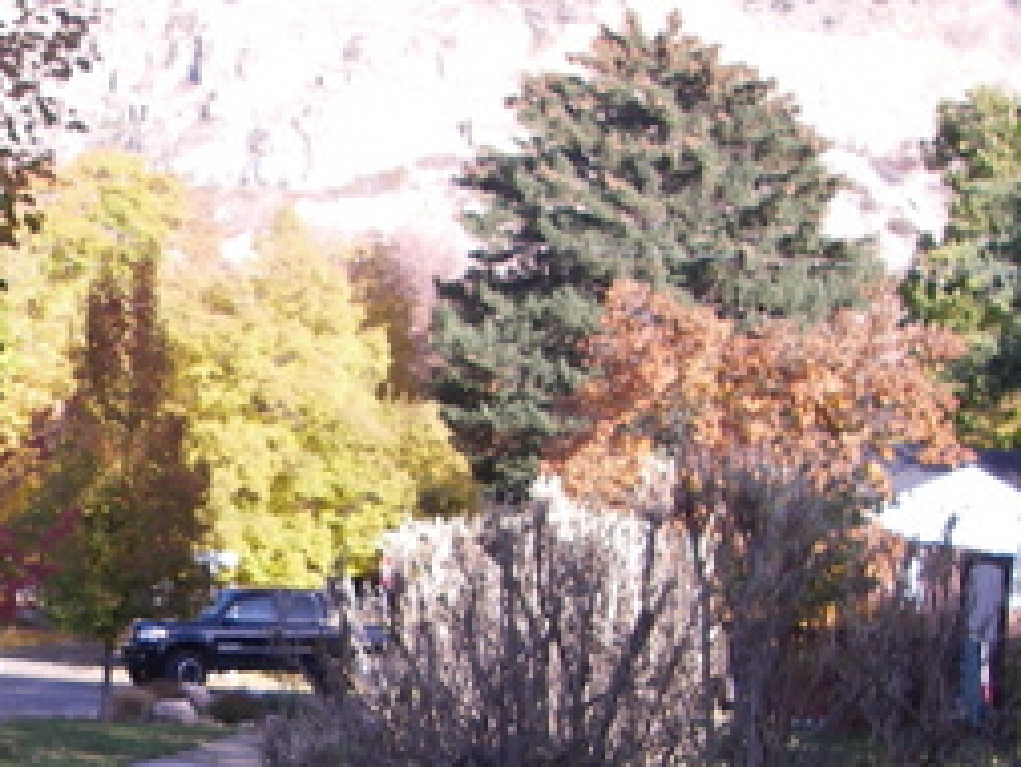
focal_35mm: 96
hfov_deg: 19.6
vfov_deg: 15.1
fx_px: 2833
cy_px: 807
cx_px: -81
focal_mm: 6.3
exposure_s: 1/250
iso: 80
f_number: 3.3
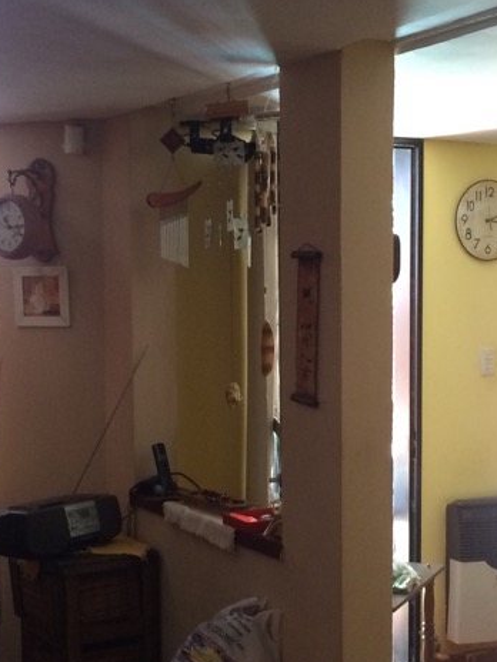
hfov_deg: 22.9
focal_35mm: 64
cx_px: 253
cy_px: 405
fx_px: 1225
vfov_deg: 30.2
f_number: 2.2
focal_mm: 4.15
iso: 160
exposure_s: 1/33
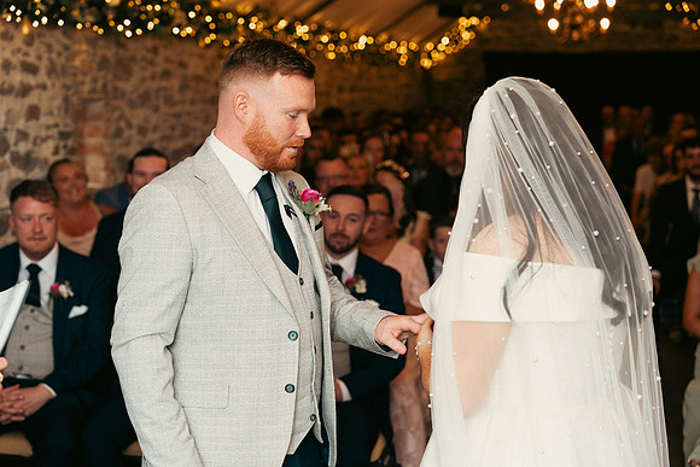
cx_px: 350
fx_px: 1361
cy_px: 234
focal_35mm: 70
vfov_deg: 19.5
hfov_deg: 28.8
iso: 800
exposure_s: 1/160
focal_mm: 70
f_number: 3.5
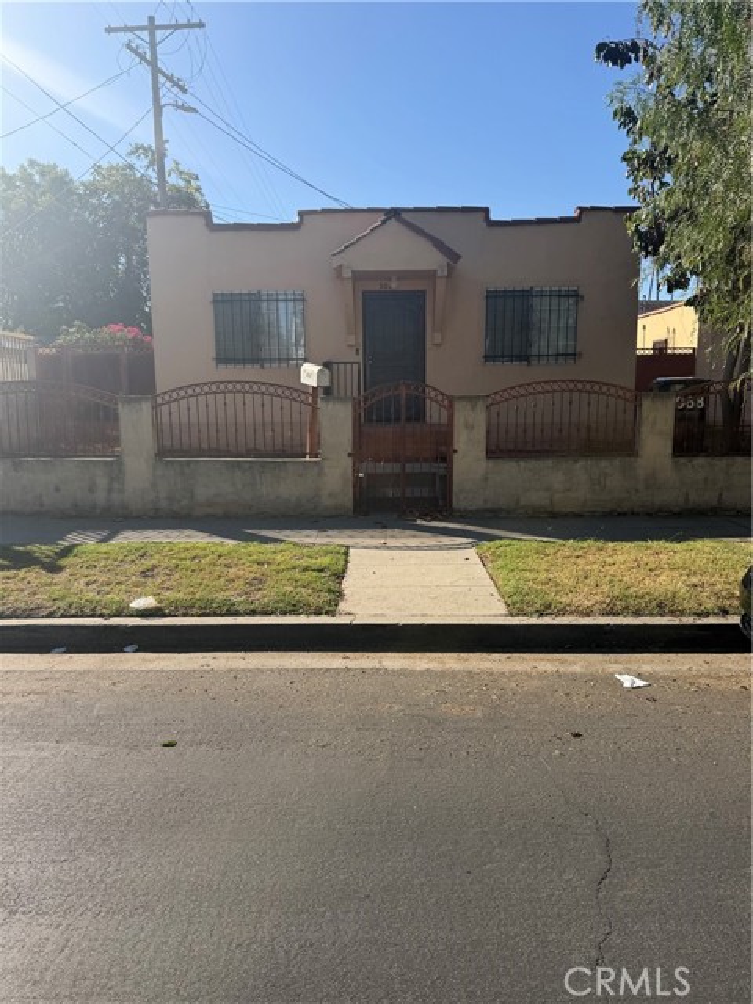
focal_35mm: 24
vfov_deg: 71.6
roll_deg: +0.0
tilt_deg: -8.8
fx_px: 696
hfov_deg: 56.8
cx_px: 376
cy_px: 502
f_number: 1.78
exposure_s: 1/3584
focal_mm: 6.76
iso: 80
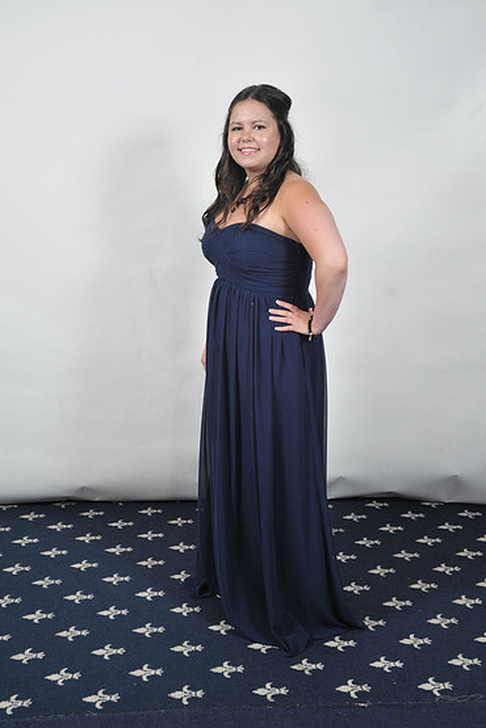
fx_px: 952
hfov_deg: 28.6
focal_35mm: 47
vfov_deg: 41.9
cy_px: 370
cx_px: 244
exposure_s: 1/160
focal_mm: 45
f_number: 7.1
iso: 1000
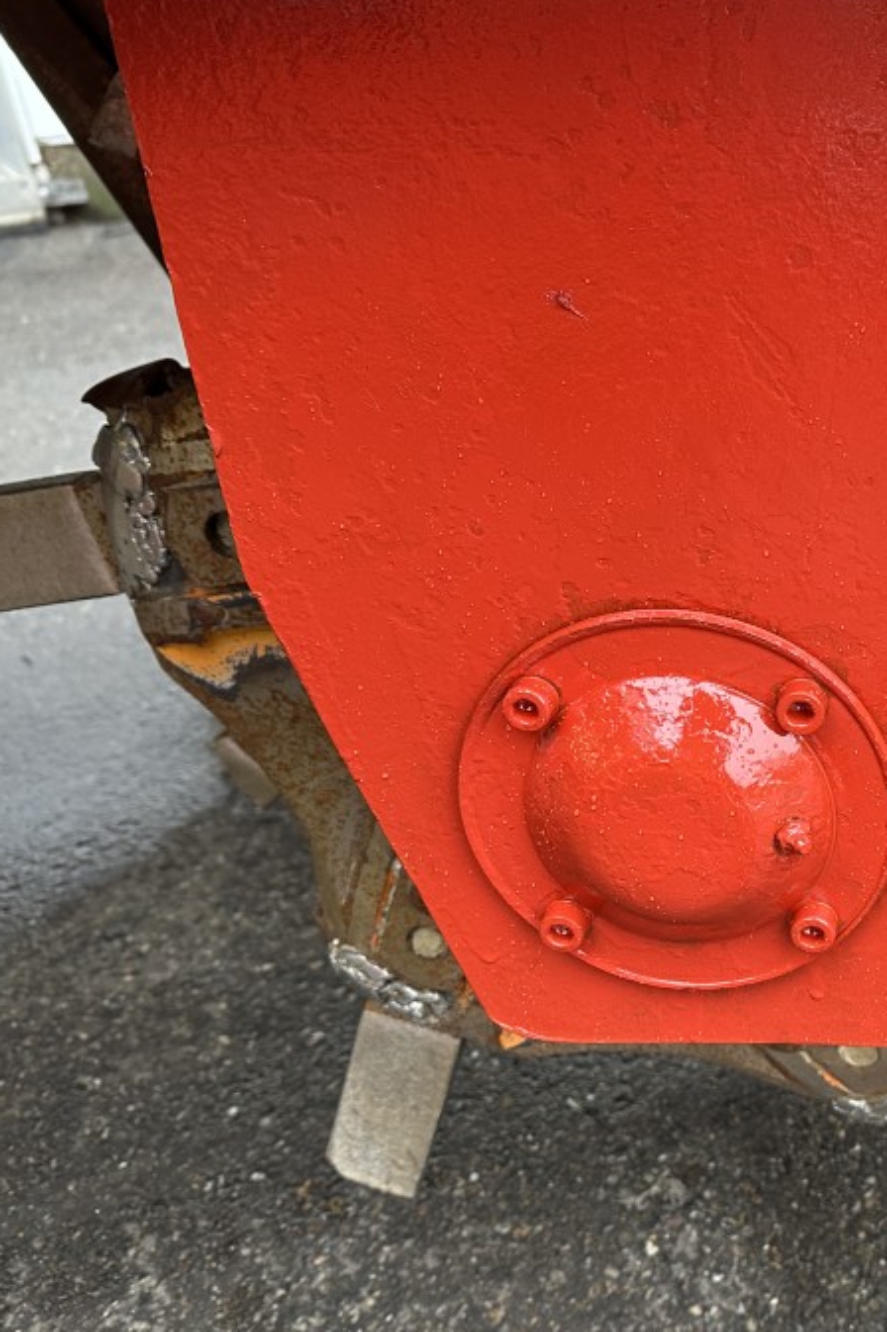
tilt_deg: -32.5
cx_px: 847
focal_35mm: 38
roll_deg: +2.6
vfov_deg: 50.7
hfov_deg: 32.7
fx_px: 1406
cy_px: 699
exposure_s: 1/115
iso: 250
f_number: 1.78
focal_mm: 6.86
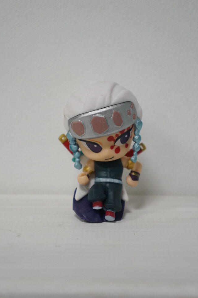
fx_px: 649
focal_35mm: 79
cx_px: 98
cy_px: 146
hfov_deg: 17.3
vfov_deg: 25.9
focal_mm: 51
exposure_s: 1/80
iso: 1250
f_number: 5
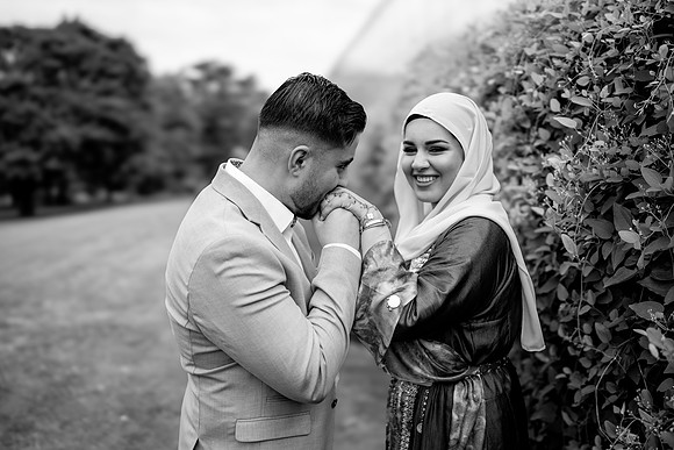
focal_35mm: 35
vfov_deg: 37.9
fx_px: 655
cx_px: 337
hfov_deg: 54.4
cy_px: 225
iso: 200
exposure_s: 1/8000
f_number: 1.3
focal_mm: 35
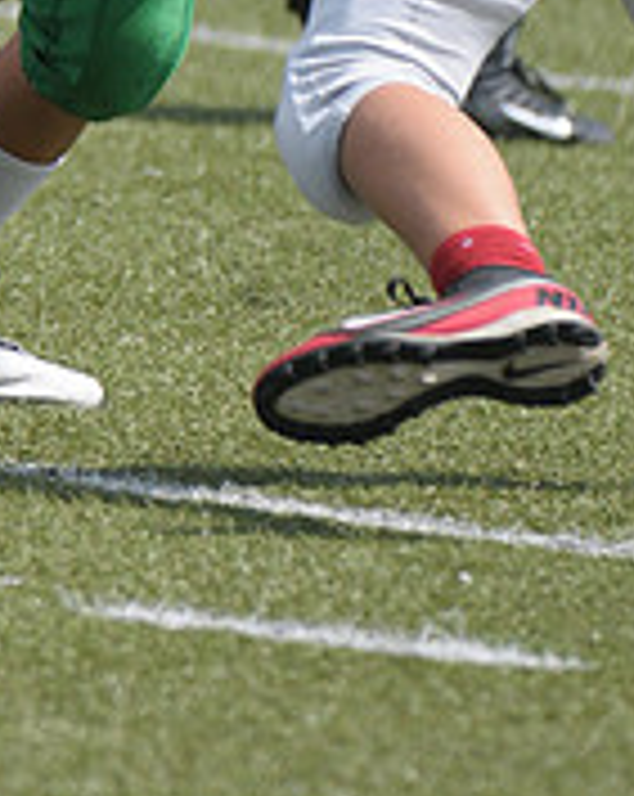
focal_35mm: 1245
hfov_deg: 1.2
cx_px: -173
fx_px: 29277
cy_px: -427
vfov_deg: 1.6
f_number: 4
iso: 500
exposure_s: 1/3200
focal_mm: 270
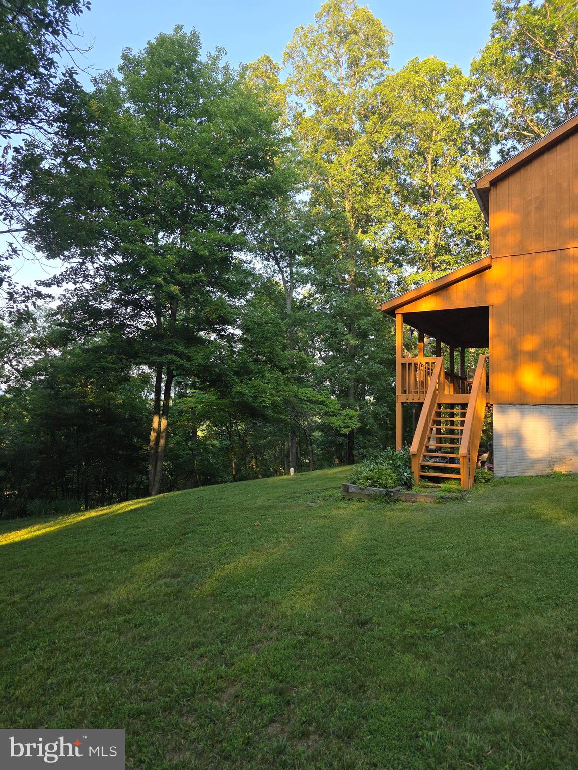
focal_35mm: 23
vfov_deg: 73.9
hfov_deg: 58.9
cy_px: 385
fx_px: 512
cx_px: 289
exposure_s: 1/359
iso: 50
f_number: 1.7
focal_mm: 6.3
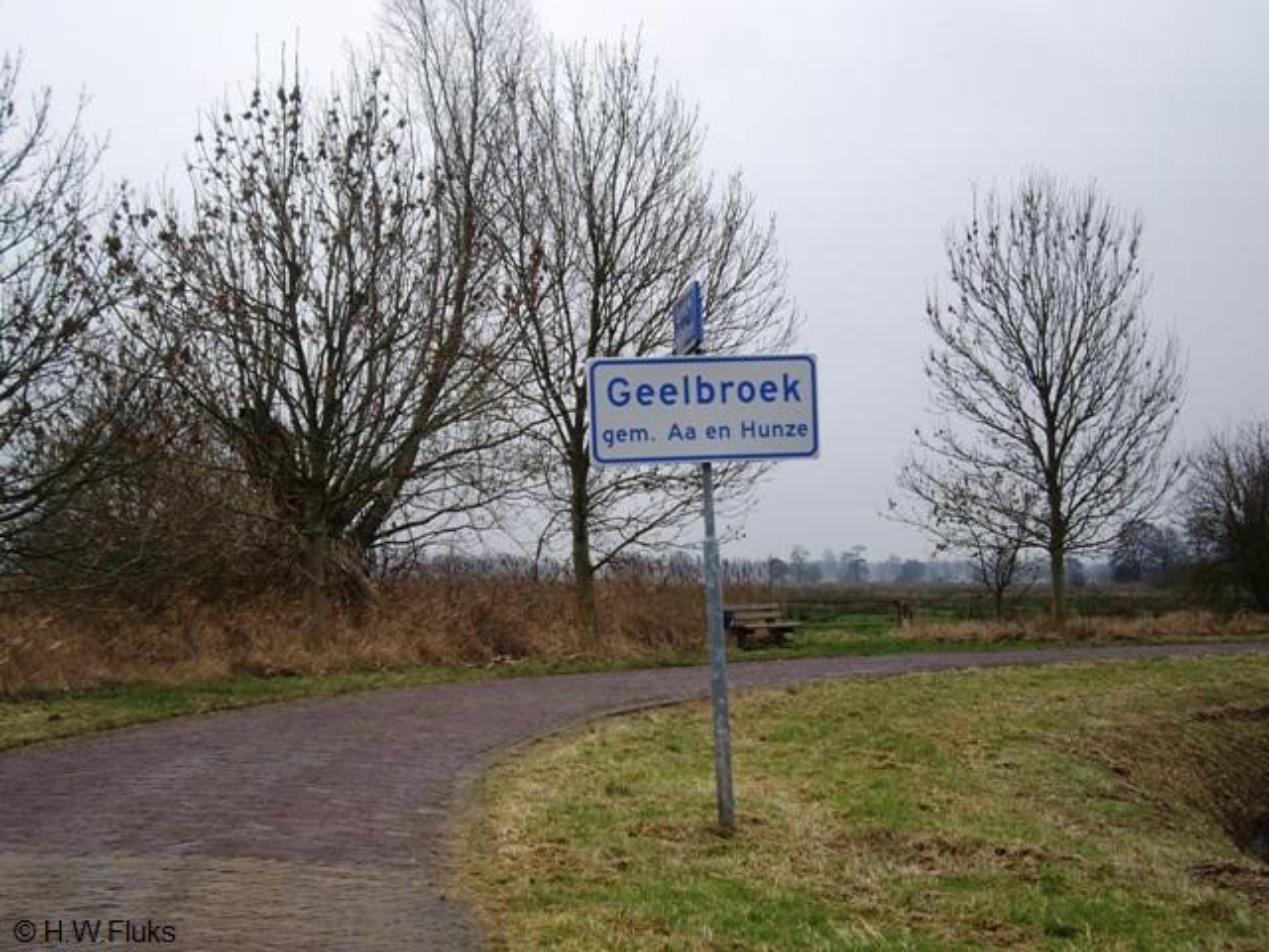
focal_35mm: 38
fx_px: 1393
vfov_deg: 37.7
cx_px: 634
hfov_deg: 49.0
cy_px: 476
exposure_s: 1/160
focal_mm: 7.9
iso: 64
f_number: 2.8
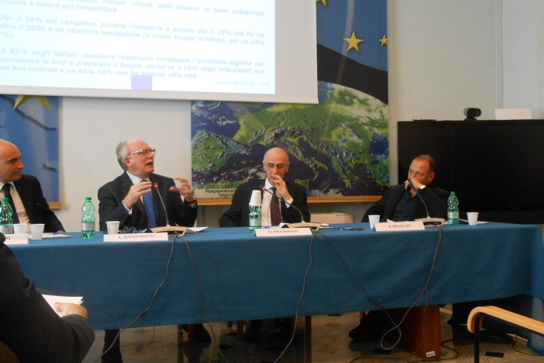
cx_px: 273
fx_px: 604
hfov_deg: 48.5
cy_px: 183
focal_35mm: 40
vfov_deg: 33.4
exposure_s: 1/30
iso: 400
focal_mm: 6.8
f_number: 4.2
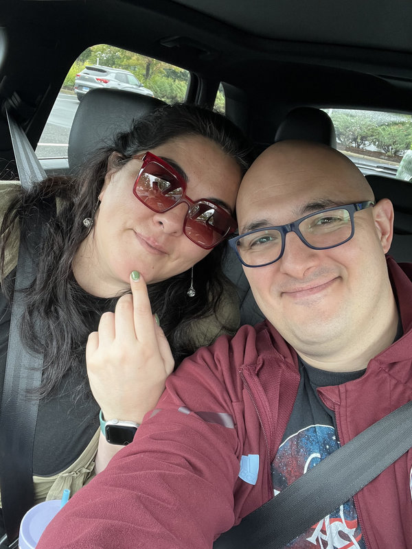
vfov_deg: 60.0
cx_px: 206
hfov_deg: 46.8
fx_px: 476
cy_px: 274
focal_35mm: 30
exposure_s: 1/60
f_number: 2.2
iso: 100
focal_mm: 2.71
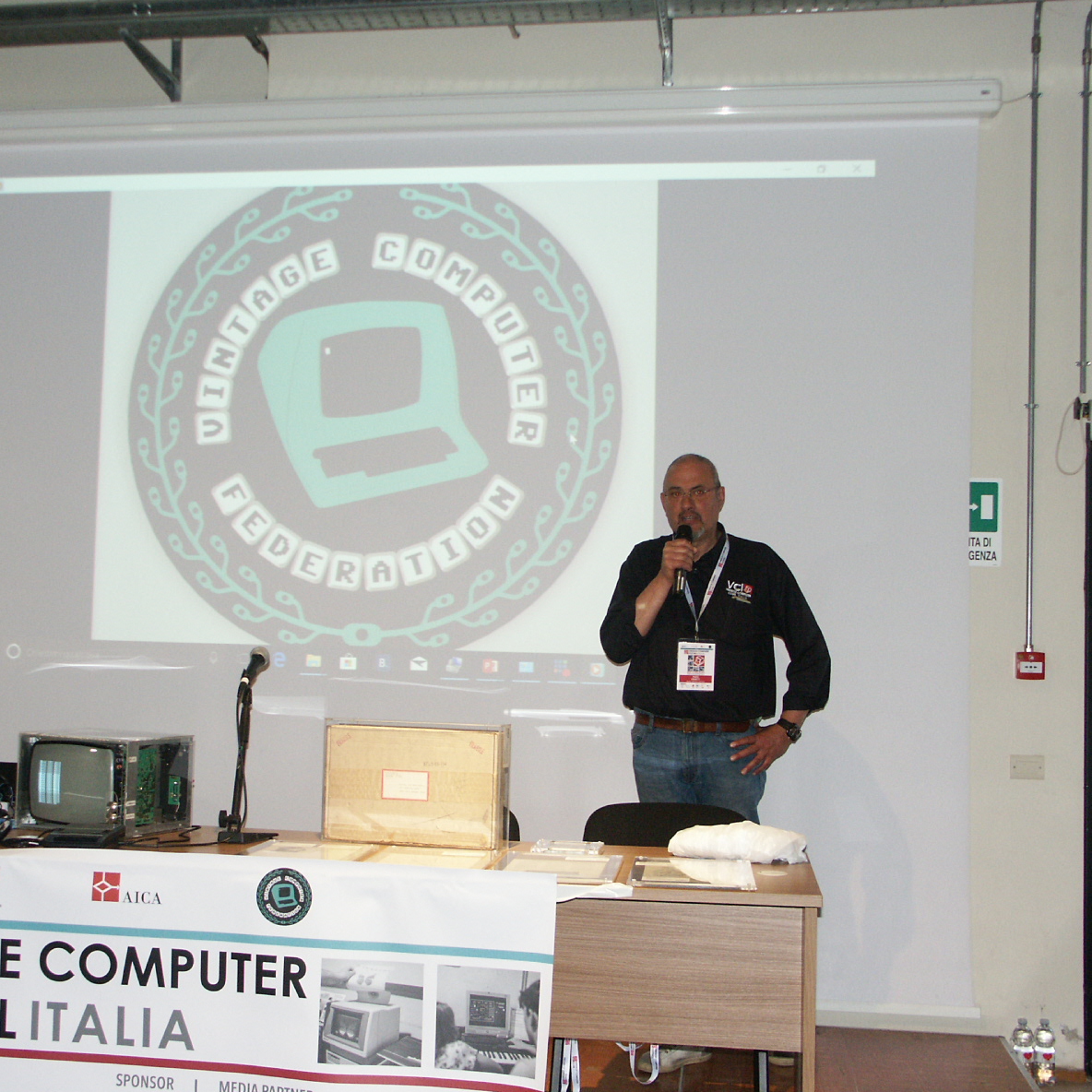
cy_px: 541
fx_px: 1535
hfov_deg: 39.0
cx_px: 450
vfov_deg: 39.2
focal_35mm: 43
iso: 200
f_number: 2.8
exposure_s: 1/45
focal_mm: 9.43
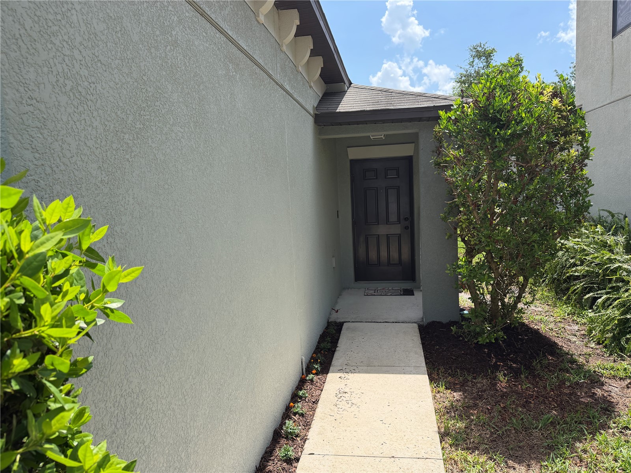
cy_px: 236
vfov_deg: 56.8
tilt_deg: -5.9
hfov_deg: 71.6
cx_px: 316
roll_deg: +3.3
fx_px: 437
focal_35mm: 24
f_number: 1.78
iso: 100
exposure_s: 1/3145
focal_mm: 6.76
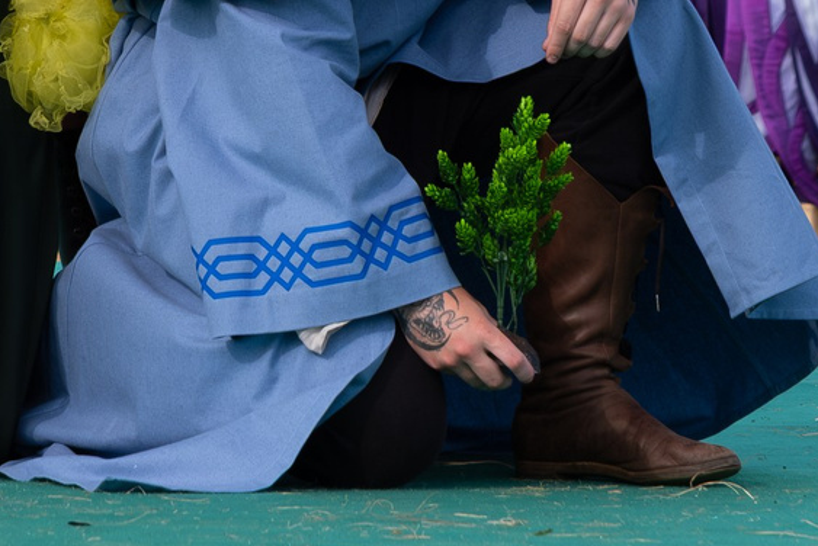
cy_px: -503
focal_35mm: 309
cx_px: 163
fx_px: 7024
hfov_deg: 6.7
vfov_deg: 4.4
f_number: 4
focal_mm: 45.5
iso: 200
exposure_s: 1/640
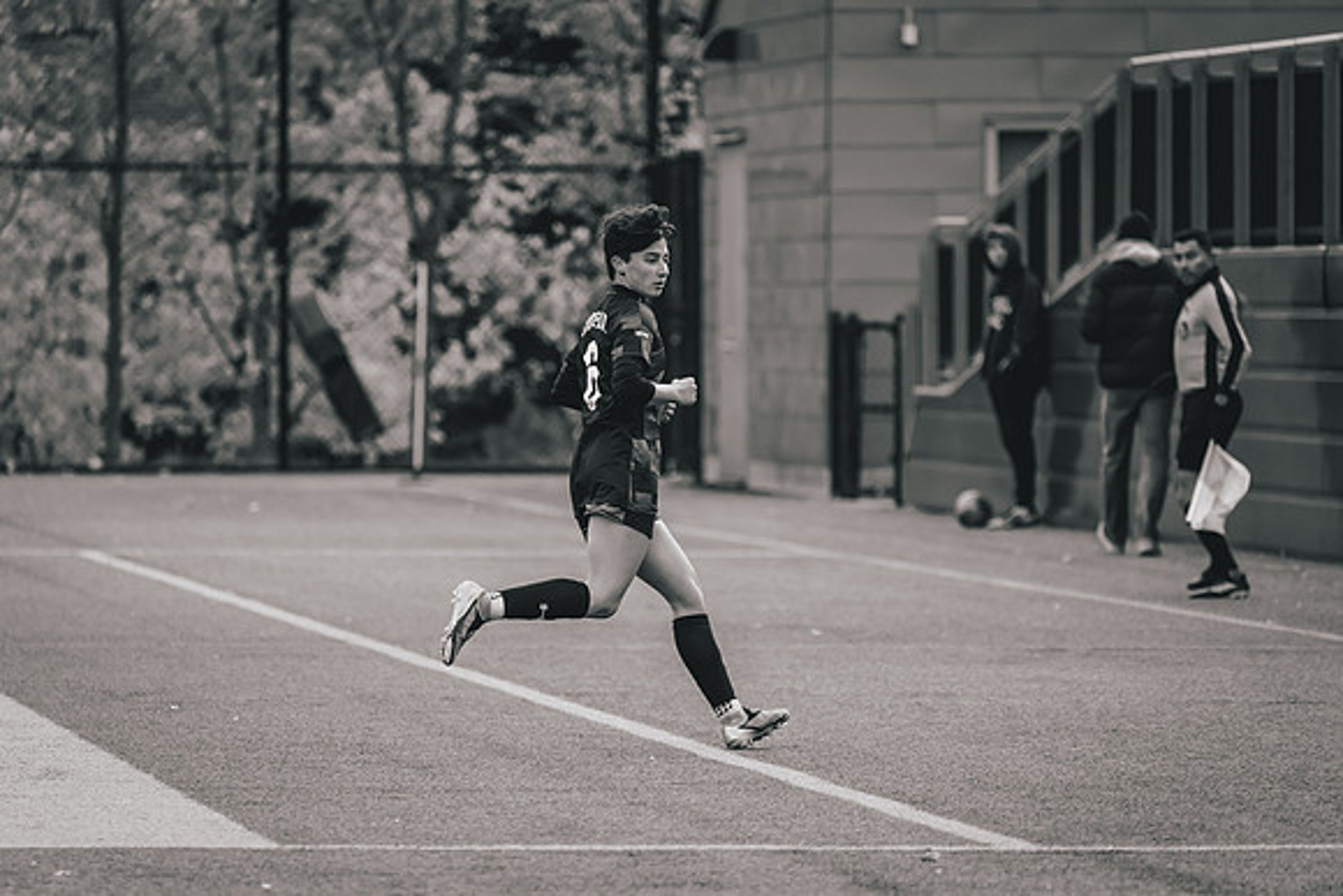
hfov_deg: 5.1
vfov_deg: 3.4
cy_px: 482
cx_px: 612
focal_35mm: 402
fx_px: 15009
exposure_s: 1/800
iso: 800
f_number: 6.3
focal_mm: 365
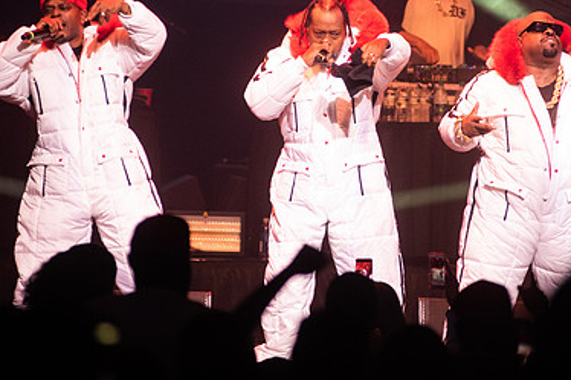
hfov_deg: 5.9
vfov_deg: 4.0
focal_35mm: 347
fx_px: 5501
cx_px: 394
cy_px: 86
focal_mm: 200
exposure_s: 1/500
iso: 3200
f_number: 3.5
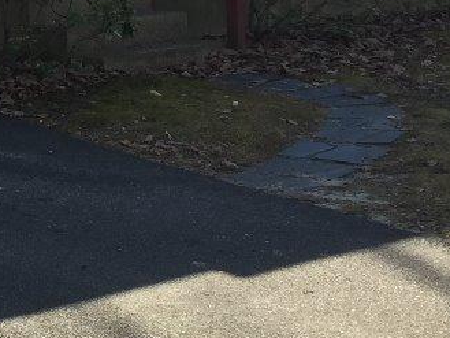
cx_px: -172
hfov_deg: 14.7
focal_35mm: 127
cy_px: -49
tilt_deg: -2.3
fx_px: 1652
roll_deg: +1.9
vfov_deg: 11.5
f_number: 2.2
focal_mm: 4.15
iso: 32
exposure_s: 1/706
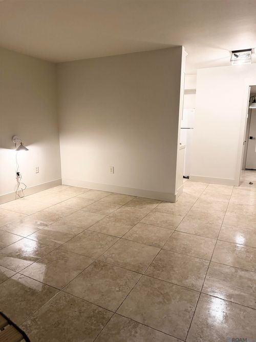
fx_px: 237
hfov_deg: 56.8
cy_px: 171
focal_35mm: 24
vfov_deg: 71.6
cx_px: 128
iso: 160
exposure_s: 1/129
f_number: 1.78
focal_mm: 6.76
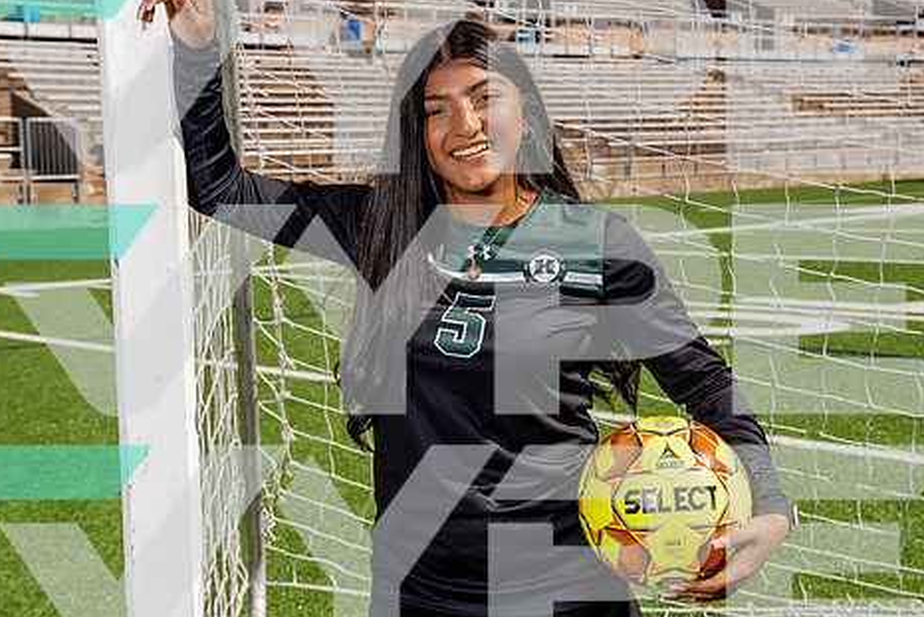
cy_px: 310
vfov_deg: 20.6
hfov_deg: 30.5
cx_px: 456
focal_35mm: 66
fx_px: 1694
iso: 100
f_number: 8
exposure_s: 1/250
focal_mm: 53
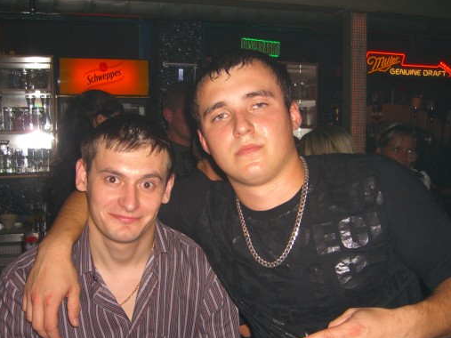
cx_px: 221
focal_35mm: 45
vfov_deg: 32.1
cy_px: 198
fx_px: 586
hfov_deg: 42.1
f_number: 2.8
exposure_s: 1/60
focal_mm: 7.9
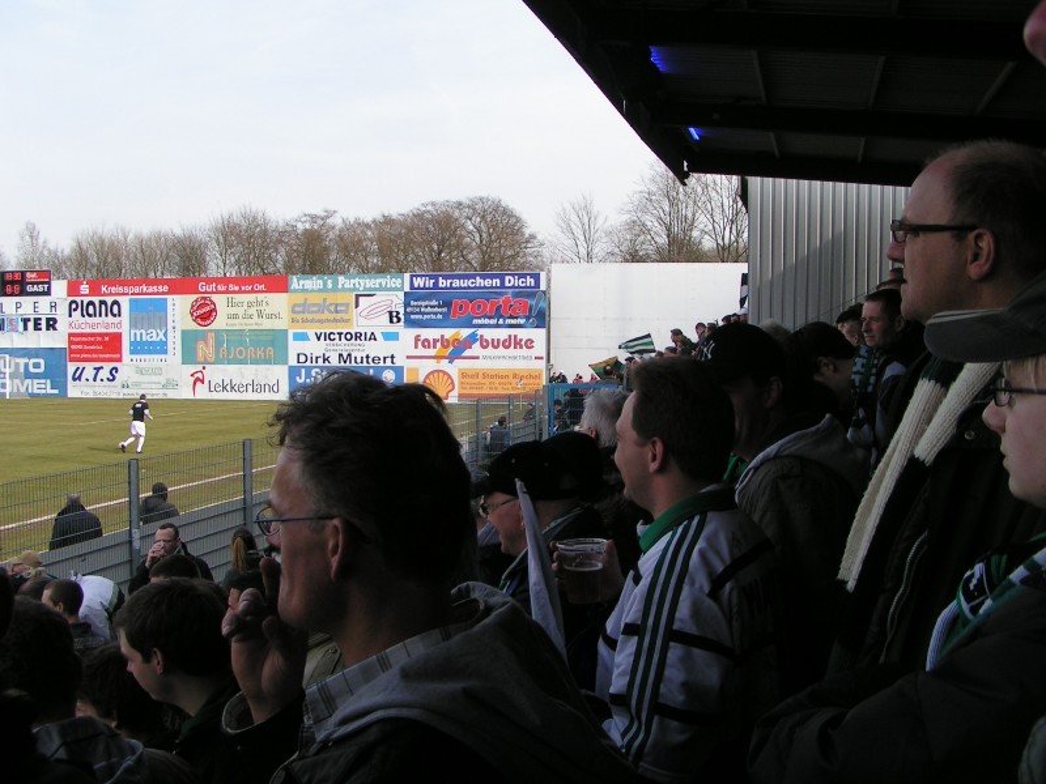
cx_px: 523
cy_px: 392
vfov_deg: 37.7
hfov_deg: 49.0
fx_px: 1148
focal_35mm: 38
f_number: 5.6
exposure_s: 1/200
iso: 50
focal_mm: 5.8
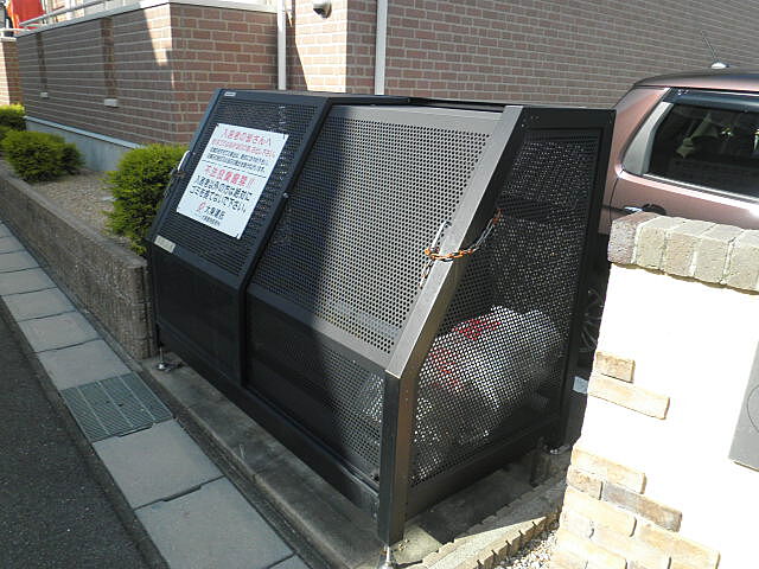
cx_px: 380
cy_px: 284
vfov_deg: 53.1
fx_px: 570
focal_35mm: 26
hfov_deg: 67.3
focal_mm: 4.7
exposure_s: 1/60
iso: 64
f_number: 7.9
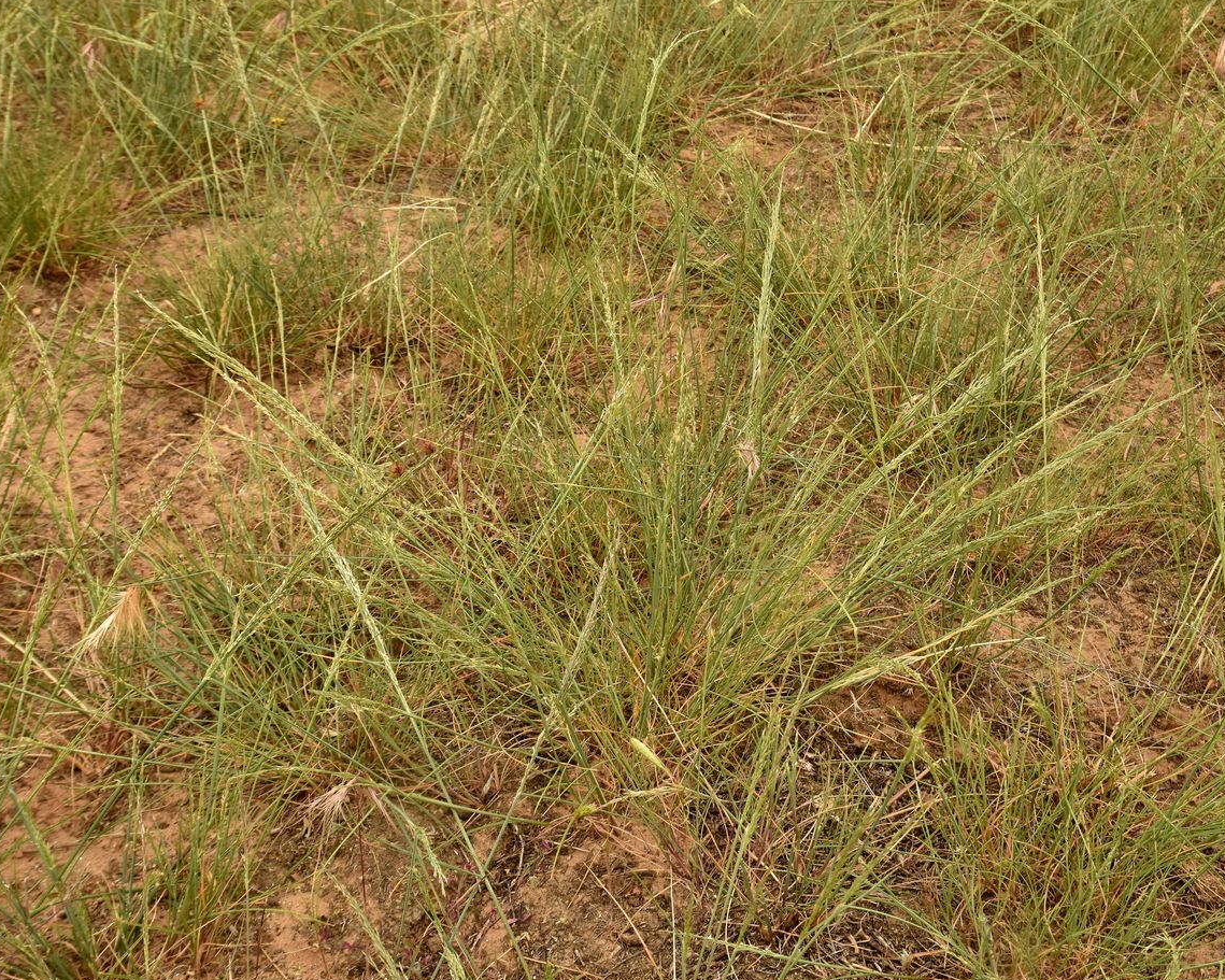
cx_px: 656
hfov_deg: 41.1
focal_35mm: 45
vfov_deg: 33.4
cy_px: 498
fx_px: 1631
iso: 250
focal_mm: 26
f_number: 10
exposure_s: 1/400
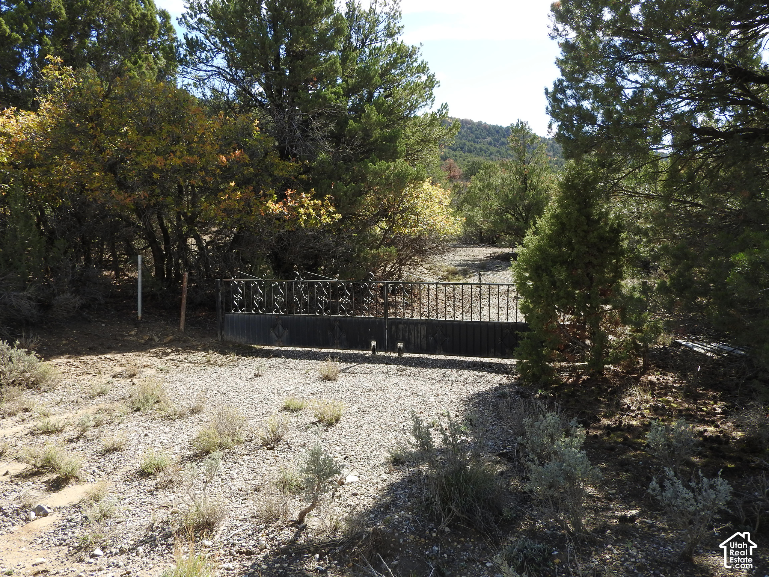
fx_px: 666
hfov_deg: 60.0
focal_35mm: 30
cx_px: 384
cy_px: 288
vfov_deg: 46.8
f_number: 3.5
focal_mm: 5.4
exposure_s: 1/400
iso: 100
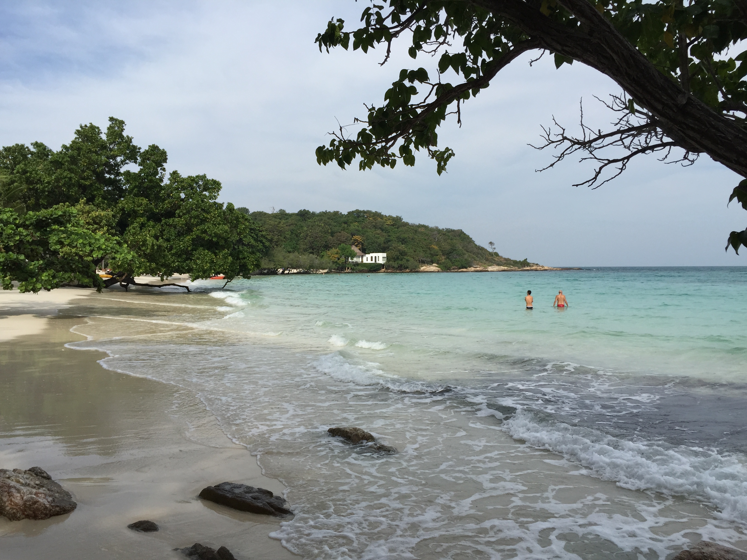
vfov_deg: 48.2
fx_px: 626
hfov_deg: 61.7
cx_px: 374
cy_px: 280
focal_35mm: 29
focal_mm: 4.15
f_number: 2.2
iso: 32
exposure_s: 1/2639
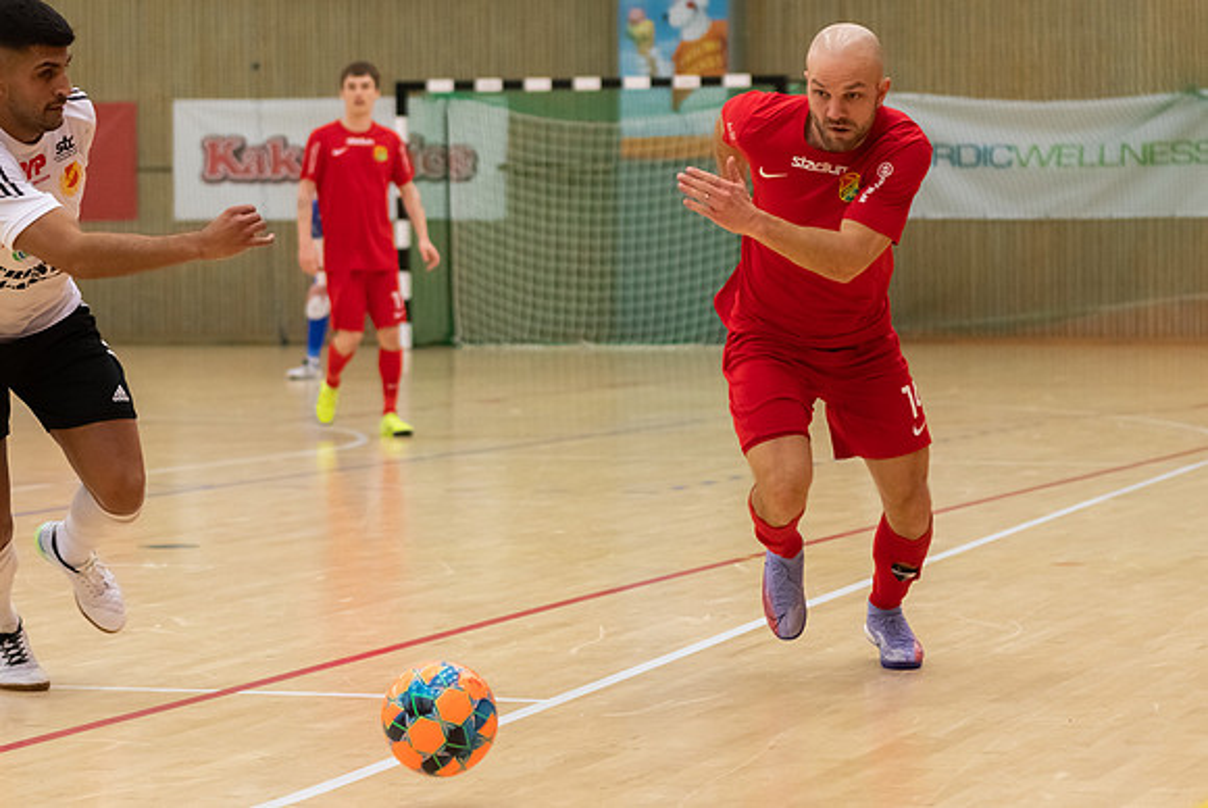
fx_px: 4799
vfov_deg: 9.6
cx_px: 731
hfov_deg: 14.3
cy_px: 394
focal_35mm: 143
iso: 640
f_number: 3.2
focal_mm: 78
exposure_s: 1/800
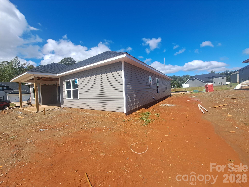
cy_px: 94
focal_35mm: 13
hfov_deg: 106.2
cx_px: 124
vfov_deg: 89.9
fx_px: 94
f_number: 2.2
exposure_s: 1/1156
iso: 50
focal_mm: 1.74
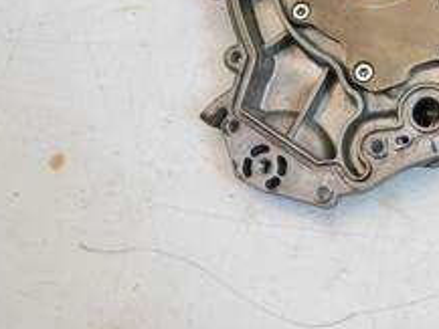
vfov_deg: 25.9
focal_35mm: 53
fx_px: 673
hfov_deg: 34.5
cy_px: -12
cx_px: 378
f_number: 3.5
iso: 200
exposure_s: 1/80
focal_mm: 12
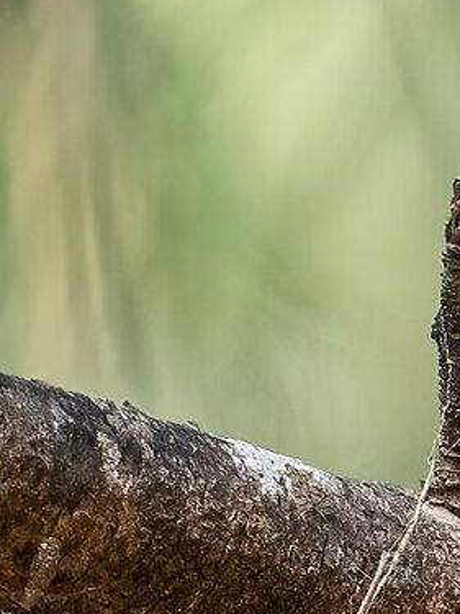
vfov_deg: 0.5
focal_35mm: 3693
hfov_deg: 0.4
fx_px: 65471
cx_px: -144
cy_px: 296
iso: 2500
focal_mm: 600
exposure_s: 1/640
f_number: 8
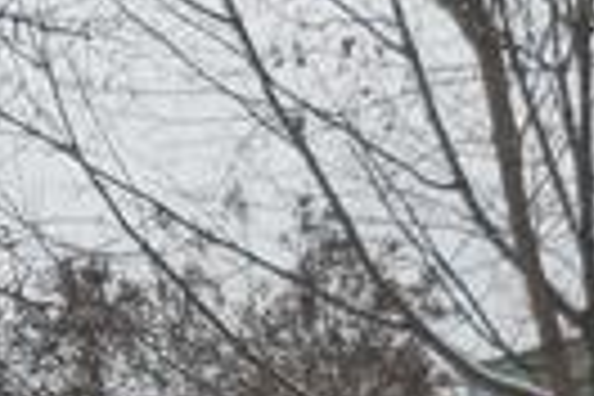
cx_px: -68
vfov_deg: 9.0
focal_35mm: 142
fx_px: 2343
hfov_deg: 14.1
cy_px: 824
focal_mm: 5.3
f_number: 3.2
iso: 125
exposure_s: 1/1250
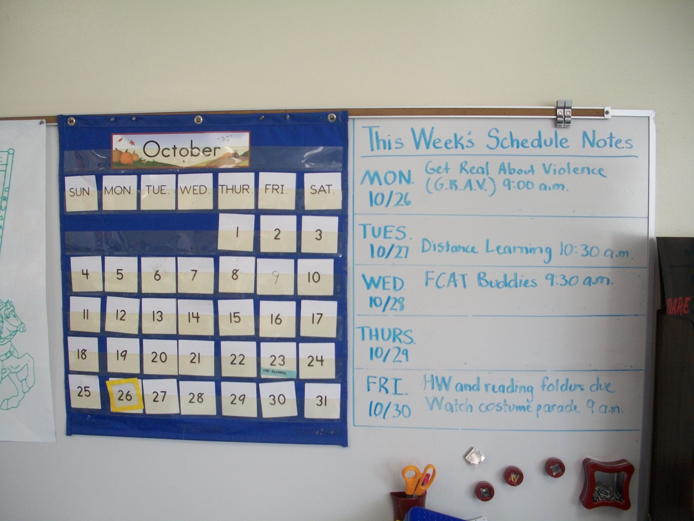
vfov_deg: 40.7
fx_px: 702
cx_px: 347
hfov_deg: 52.6
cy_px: 260
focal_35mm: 35
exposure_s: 1/25
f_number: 3.1
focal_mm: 6.3
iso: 160
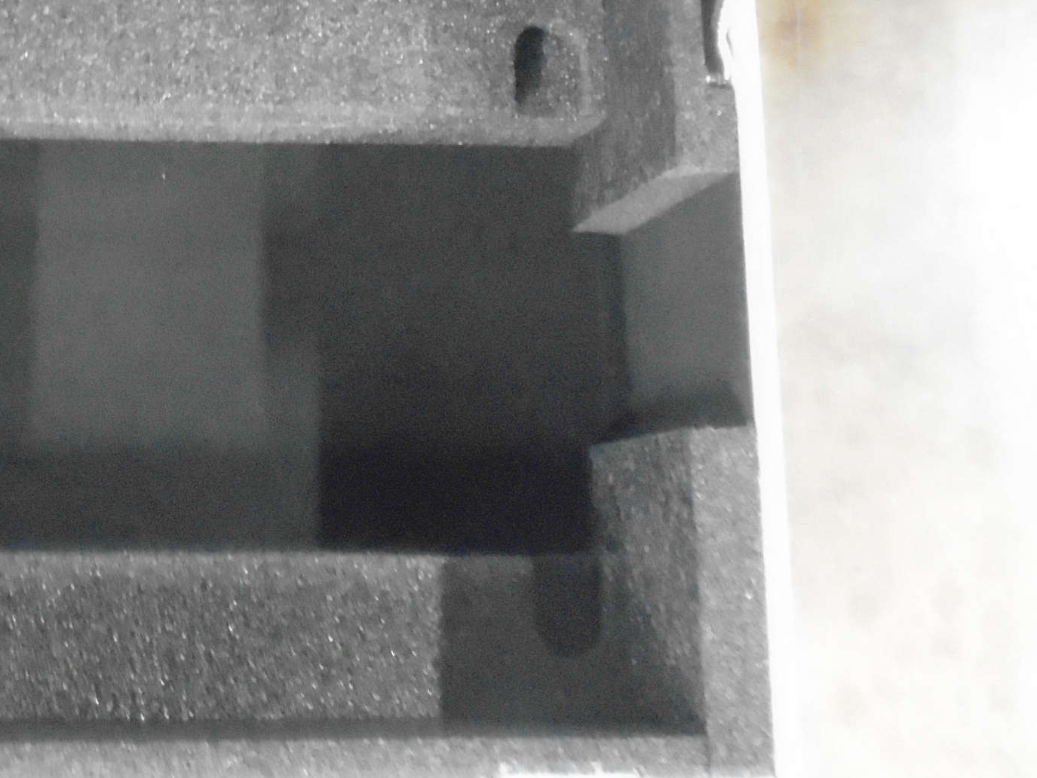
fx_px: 1468
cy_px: 285
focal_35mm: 49
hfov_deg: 37.4
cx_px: 192
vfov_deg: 29.6
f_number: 3.2
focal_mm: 4.6
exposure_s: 1/2.5
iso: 1600
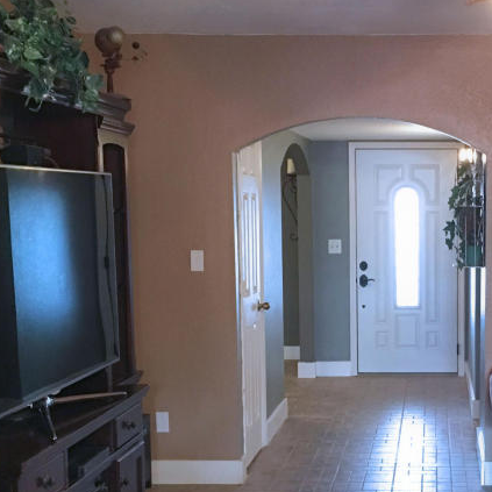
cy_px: 341
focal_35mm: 62
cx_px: 438
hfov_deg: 26.8
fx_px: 997
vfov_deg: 27.5
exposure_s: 1/4
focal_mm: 4.15
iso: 50
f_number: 2.2
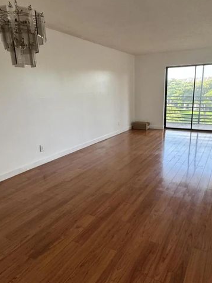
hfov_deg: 54.6
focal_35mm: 25
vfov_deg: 69.4
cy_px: 150
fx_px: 204
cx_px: 121
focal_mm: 2.22
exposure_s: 1/120
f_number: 2.2
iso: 250
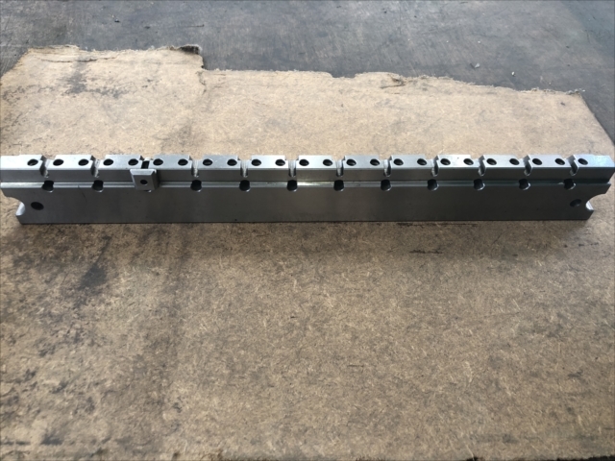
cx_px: 308
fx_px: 497
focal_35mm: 28
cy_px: 230
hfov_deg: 63.4
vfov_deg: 49.7
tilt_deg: -48.7
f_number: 1.8
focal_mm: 3.99
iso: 32
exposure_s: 1/24
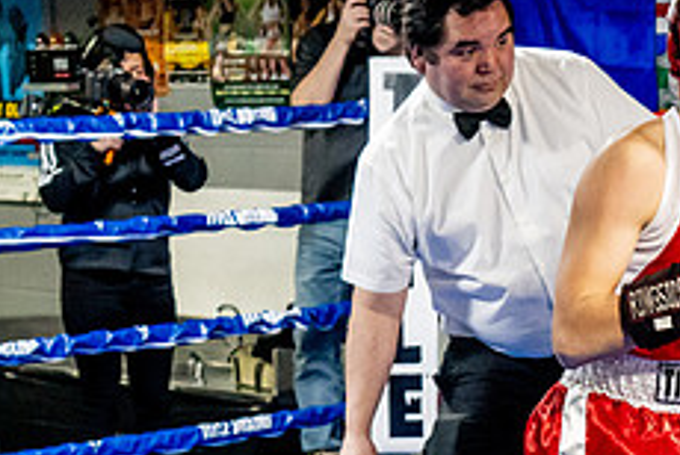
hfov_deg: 15.3
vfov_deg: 10.4
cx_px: 733
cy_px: 433
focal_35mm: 131
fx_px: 2478
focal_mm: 35
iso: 5000
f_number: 2.8
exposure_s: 1/800
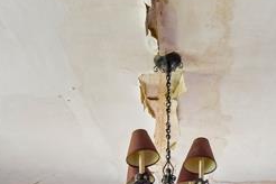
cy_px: 349
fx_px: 383
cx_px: 172
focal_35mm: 50
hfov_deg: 39.4
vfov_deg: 19.0
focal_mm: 12
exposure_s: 2
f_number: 11
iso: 100
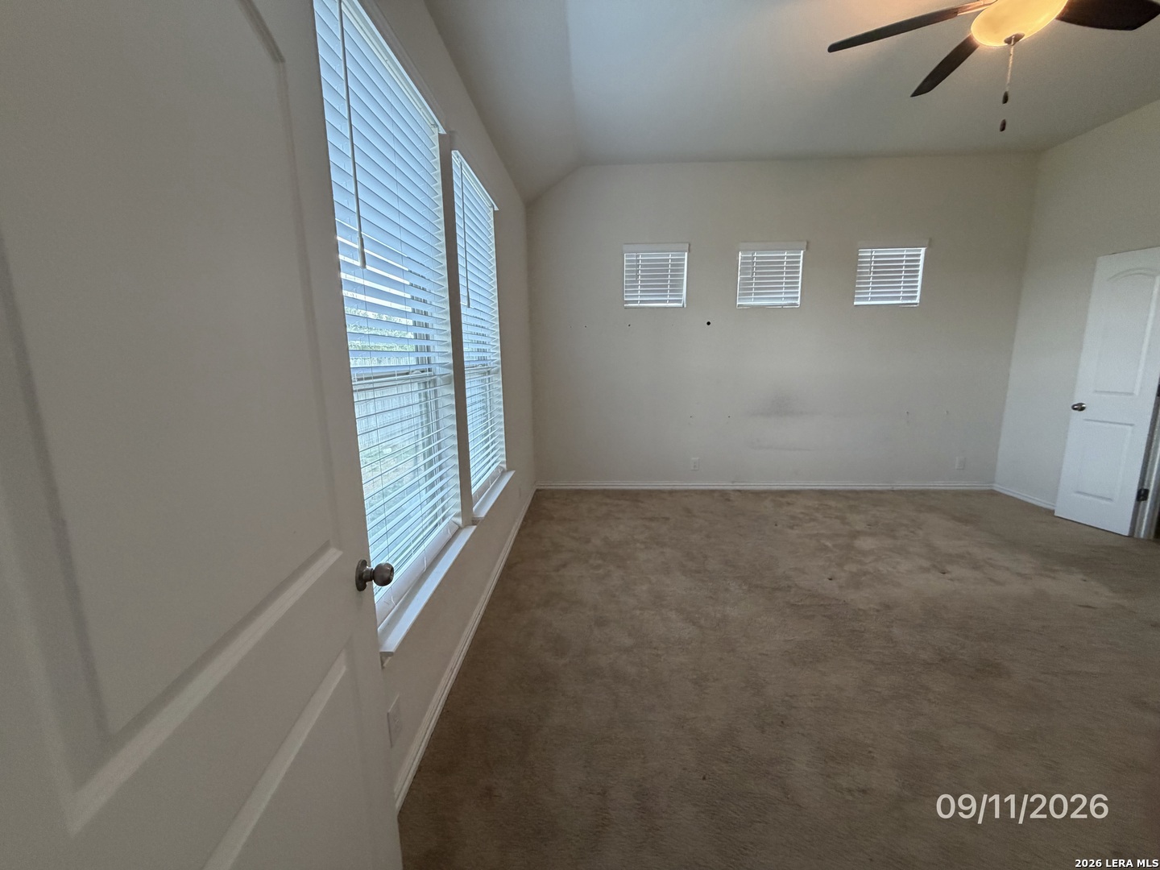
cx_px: 580
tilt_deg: -7.7
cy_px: 435
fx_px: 469
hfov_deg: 102.1
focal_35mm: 14
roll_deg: +1.5
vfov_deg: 85.7
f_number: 2.2
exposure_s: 1/120
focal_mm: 2.22
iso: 320
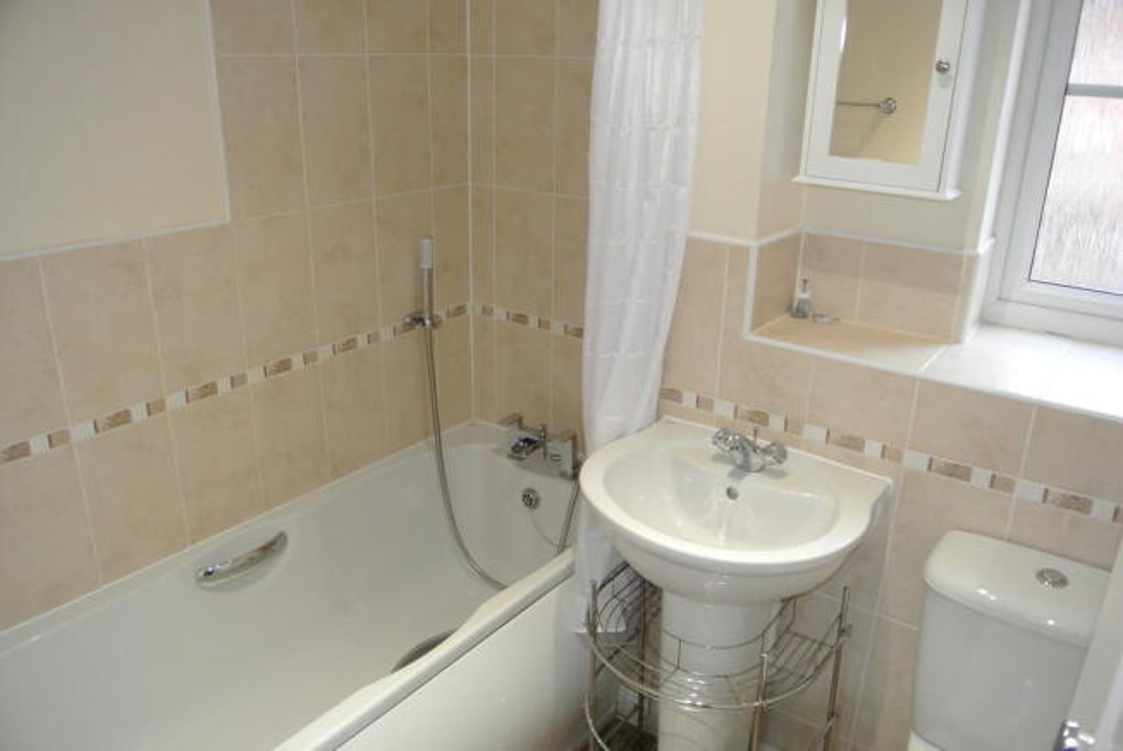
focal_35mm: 27
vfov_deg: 48.0
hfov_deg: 67.3
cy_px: 376
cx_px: 562
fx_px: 843
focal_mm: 10
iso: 900
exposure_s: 1/60
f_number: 3.5
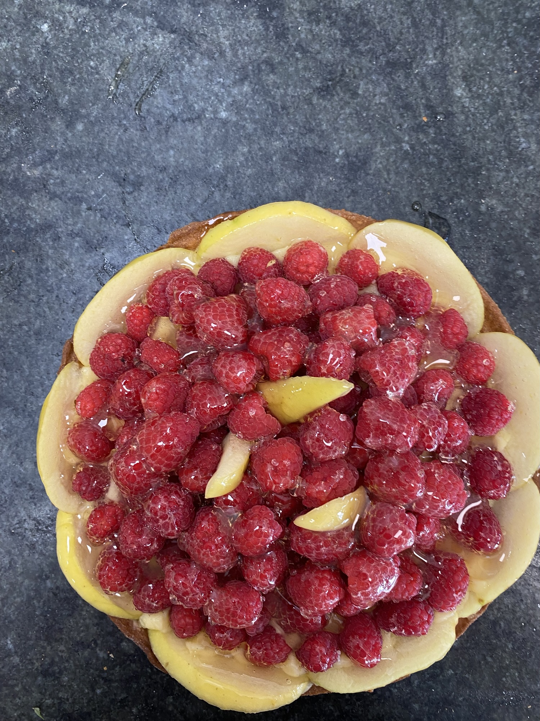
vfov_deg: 67.3
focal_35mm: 26
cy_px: 360
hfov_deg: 53.1
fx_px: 541
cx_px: 270
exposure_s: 1/50
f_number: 1.8
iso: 100
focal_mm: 4.25
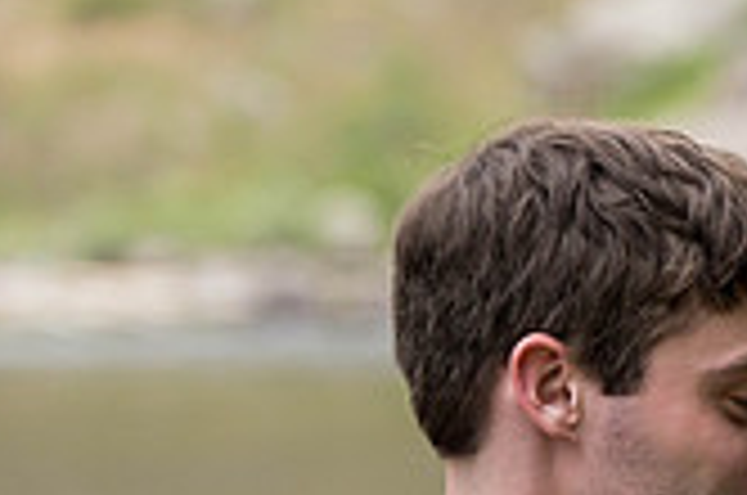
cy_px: 592
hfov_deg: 4.4
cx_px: 1278
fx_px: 9651
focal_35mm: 466
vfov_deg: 2.9
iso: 2000
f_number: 4.5
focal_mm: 133
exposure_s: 1/250
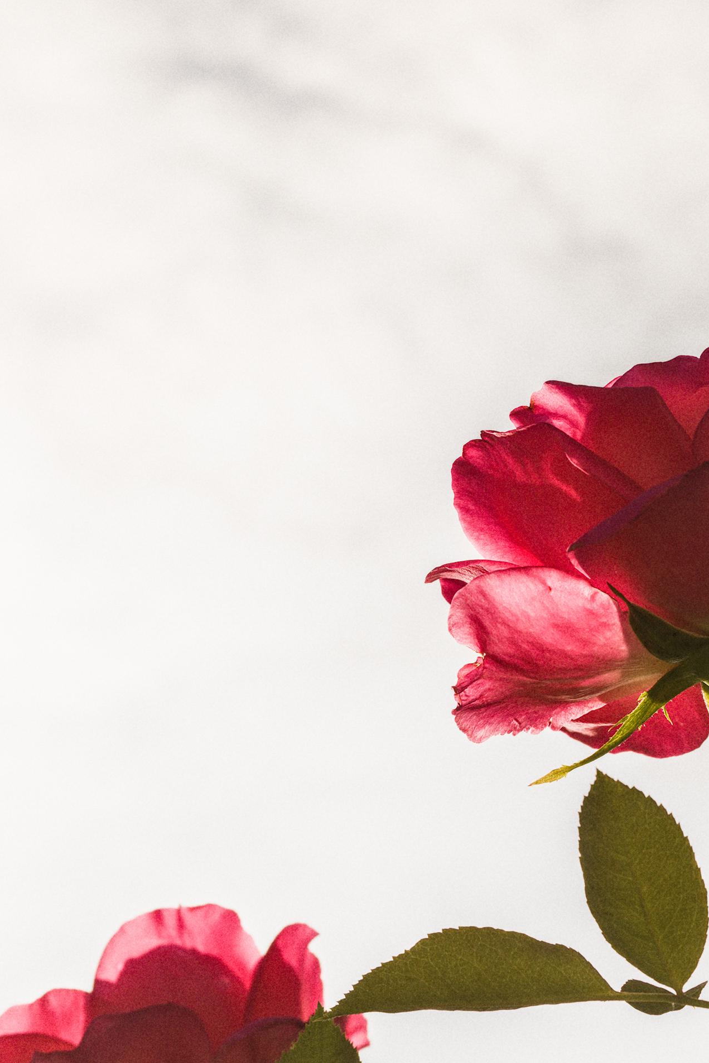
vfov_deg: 27.0
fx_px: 2215
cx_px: 530
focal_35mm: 75
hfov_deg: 18.1
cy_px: 441
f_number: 5.6
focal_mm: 24.8
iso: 250
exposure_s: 1/1000
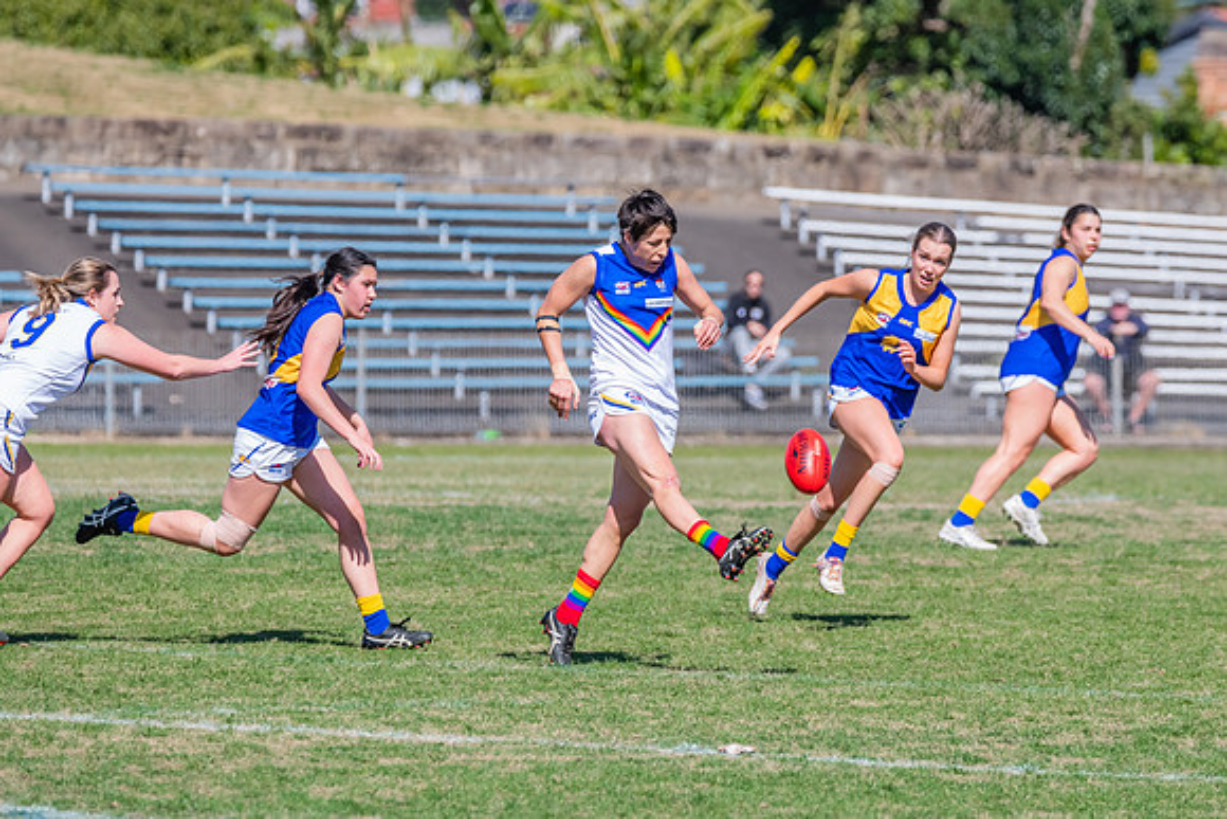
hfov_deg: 4.3
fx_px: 16310
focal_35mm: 478
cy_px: 412
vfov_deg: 2.9
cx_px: 722
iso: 800
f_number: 10
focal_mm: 400
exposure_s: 1/1600
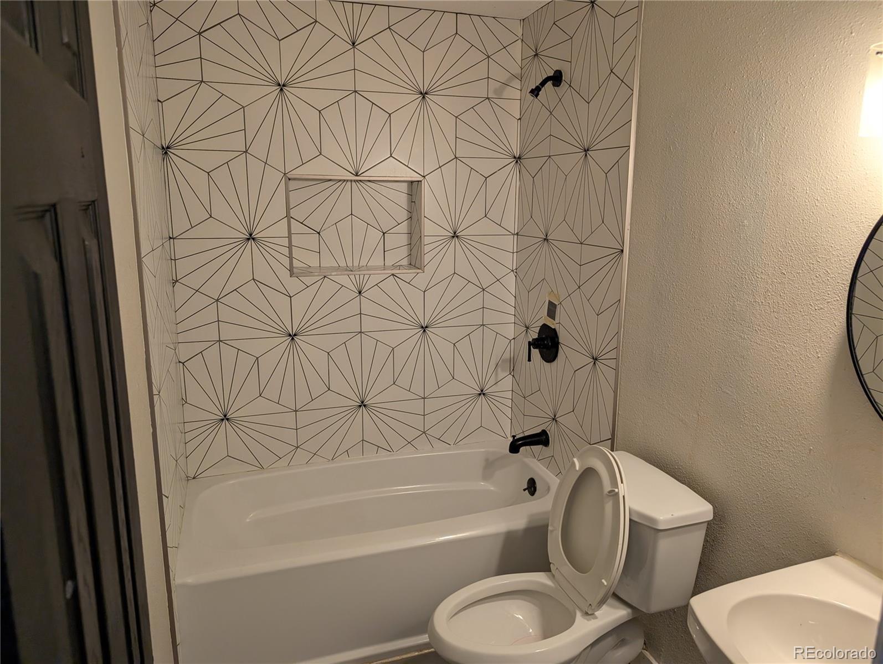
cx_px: 442
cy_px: 332
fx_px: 613
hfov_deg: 71.5
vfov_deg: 56.9
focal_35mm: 24
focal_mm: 6.9
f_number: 1.68
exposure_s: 1/120
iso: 179
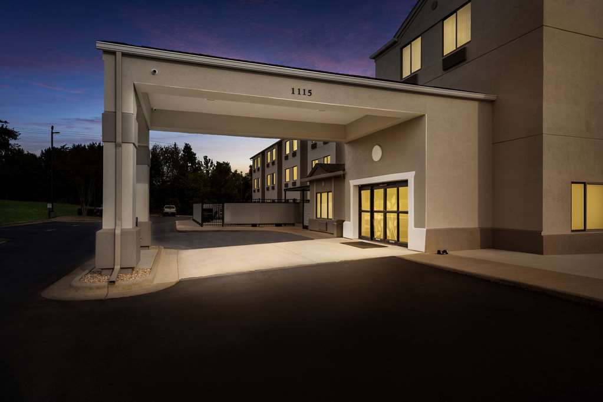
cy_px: 201
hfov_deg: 81.2
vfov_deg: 59.5
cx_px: 302
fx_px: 352
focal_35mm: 21
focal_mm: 21
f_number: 16
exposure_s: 1/15
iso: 100
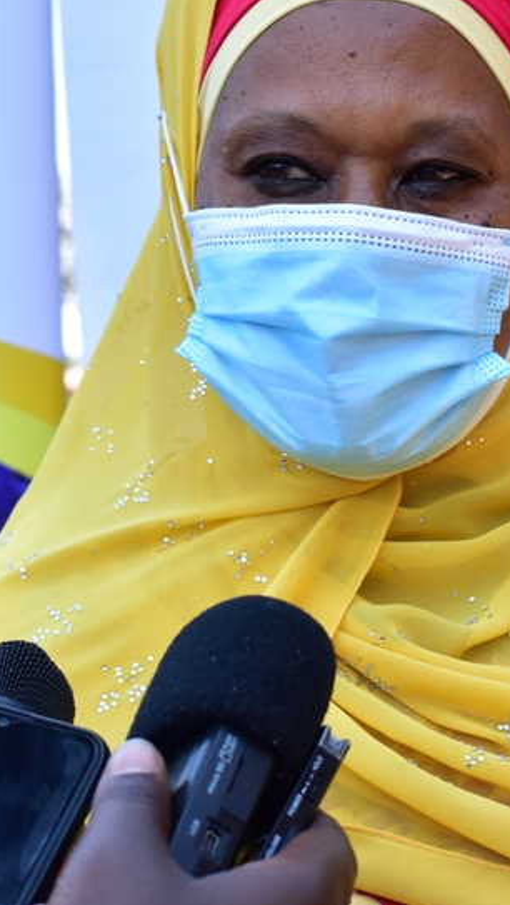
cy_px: 406
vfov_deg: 26.2
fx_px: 1945
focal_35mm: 81
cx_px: 320
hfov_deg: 14.9
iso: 800
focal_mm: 28
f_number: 5.6
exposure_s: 1/1000
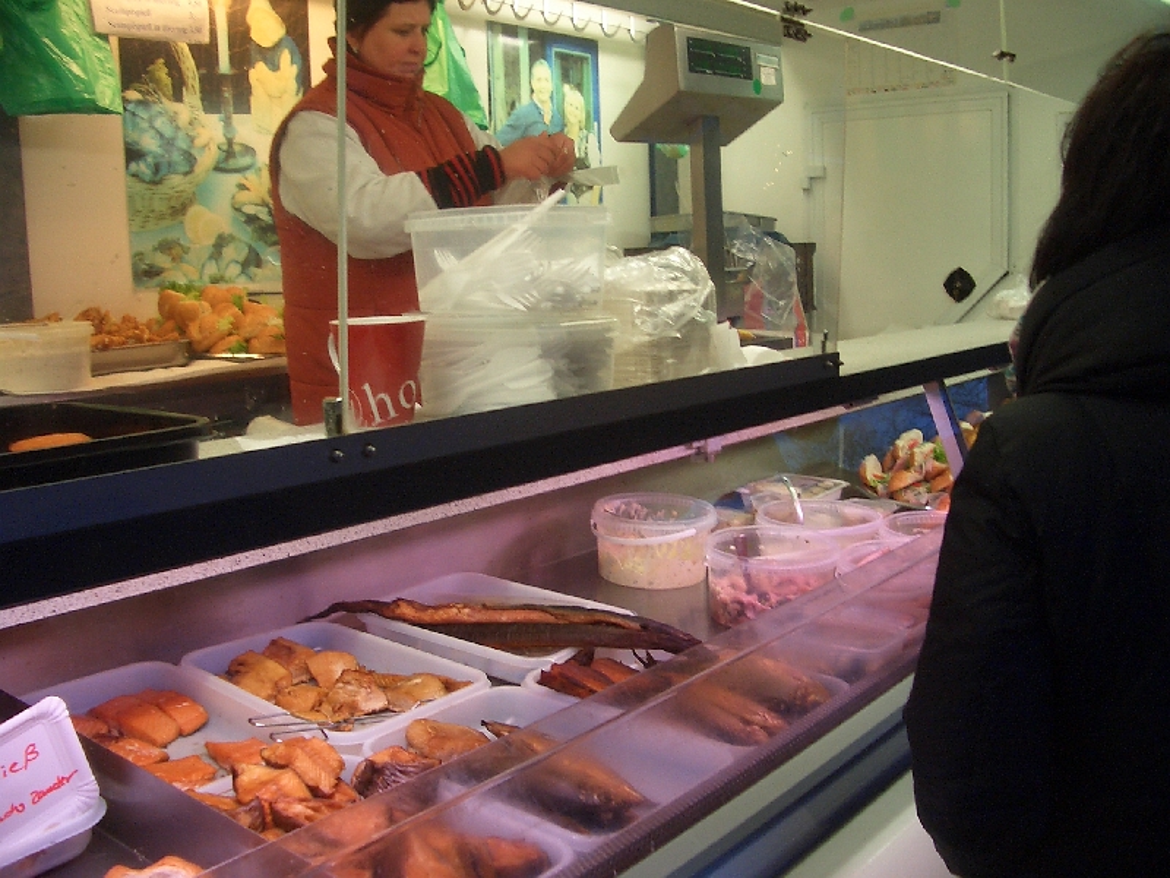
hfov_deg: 52.6
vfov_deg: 40.7
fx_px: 1183
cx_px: 585
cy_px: 439
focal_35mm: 35
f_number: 2.6
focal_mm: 5.8
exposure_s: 1/50
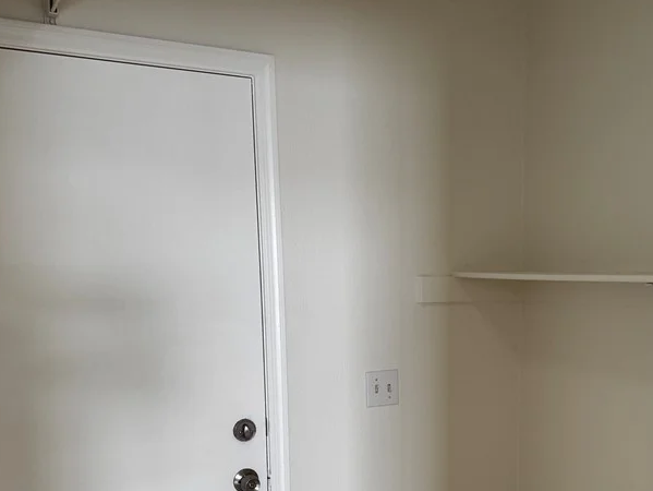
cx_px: 437
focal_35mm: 41
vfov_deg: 34.4
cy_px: 371
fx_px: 774
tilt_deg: -8.6
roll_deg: -0.2
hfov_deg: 45.0
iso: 200
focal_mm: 6.76
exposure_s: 1/120
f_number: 1.78
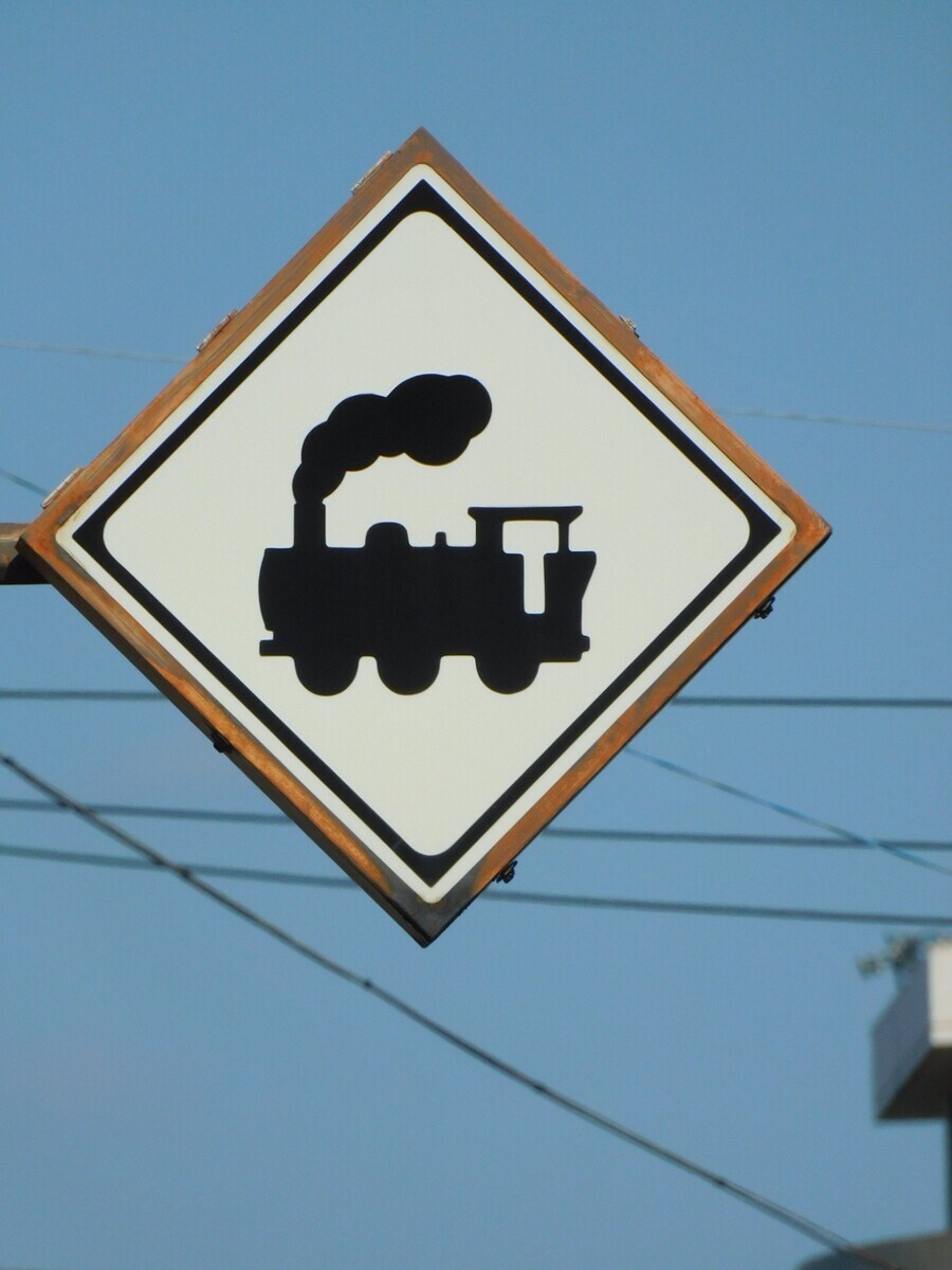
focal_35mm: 900
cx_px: 476
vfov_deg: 2.2
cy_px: 635
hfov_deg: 1.7
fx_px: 33002
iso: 200
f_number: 7.1
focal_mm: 161.2
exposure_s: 1/1250
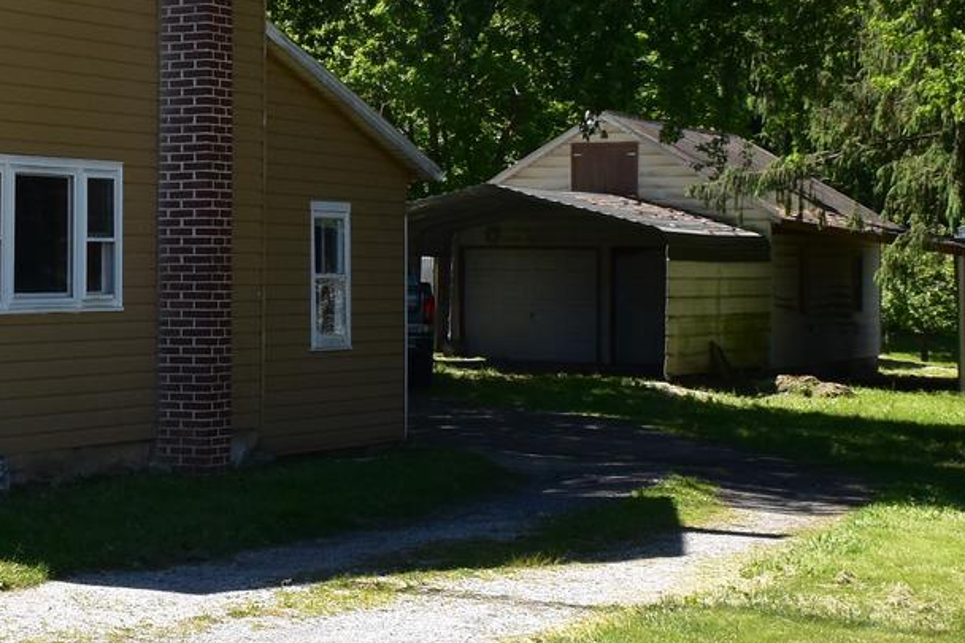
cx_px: -54
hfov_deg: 21.4
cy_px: 175
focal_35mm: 91
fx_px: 2438
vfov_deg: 15.0
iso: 400
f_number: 11
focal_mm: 18
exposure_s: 1/320
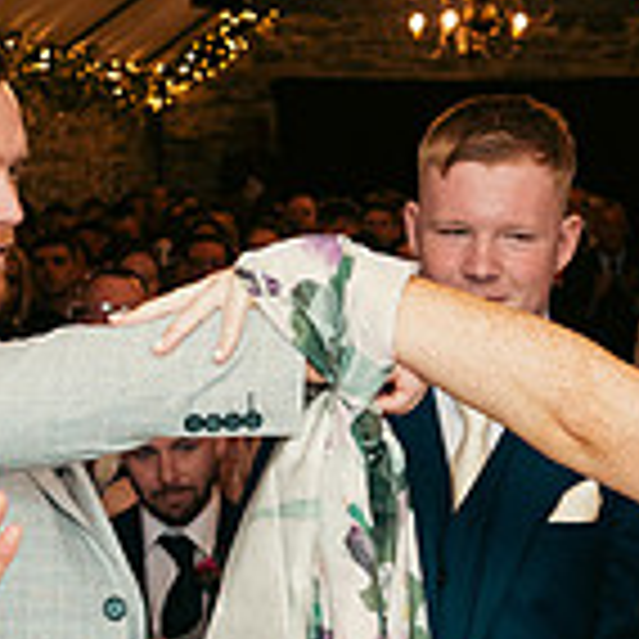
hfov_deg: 13.9
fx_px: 2611
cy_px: 605
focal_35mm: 125
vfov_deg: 13.8
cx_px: 243
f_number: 3.5
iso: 1000
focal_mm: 24
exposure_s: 1/160
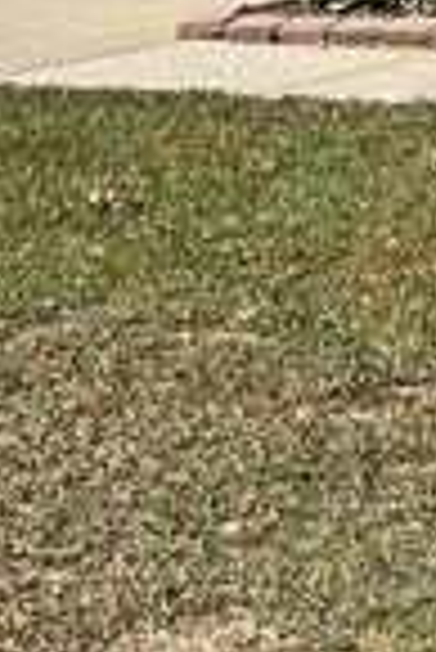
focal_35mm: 191
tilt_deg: +8.9
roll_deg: +0.3
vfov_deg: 9.7
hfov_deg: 6.6
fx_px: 3461
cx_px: 1254
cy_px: -805
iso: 50
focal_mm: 5.7
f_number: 1.5
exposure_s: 1/7463
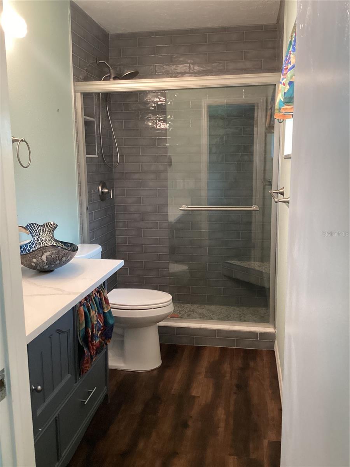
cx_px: 175
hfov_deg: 45.4
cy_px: 234
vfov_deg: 58.4
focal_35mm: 31
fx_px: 418
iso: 320
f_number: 2.4
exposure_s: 1/40
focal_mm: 3.3
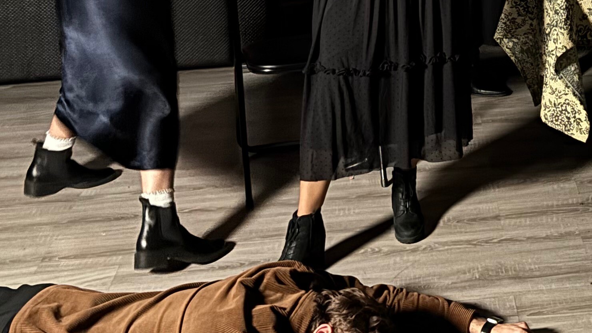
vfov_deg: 14.6
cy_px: -168
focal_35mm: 77
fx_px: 1209
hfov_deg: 25.8
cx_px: 620
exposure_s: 1/30
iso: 640
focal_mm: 5.96
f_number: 1.6
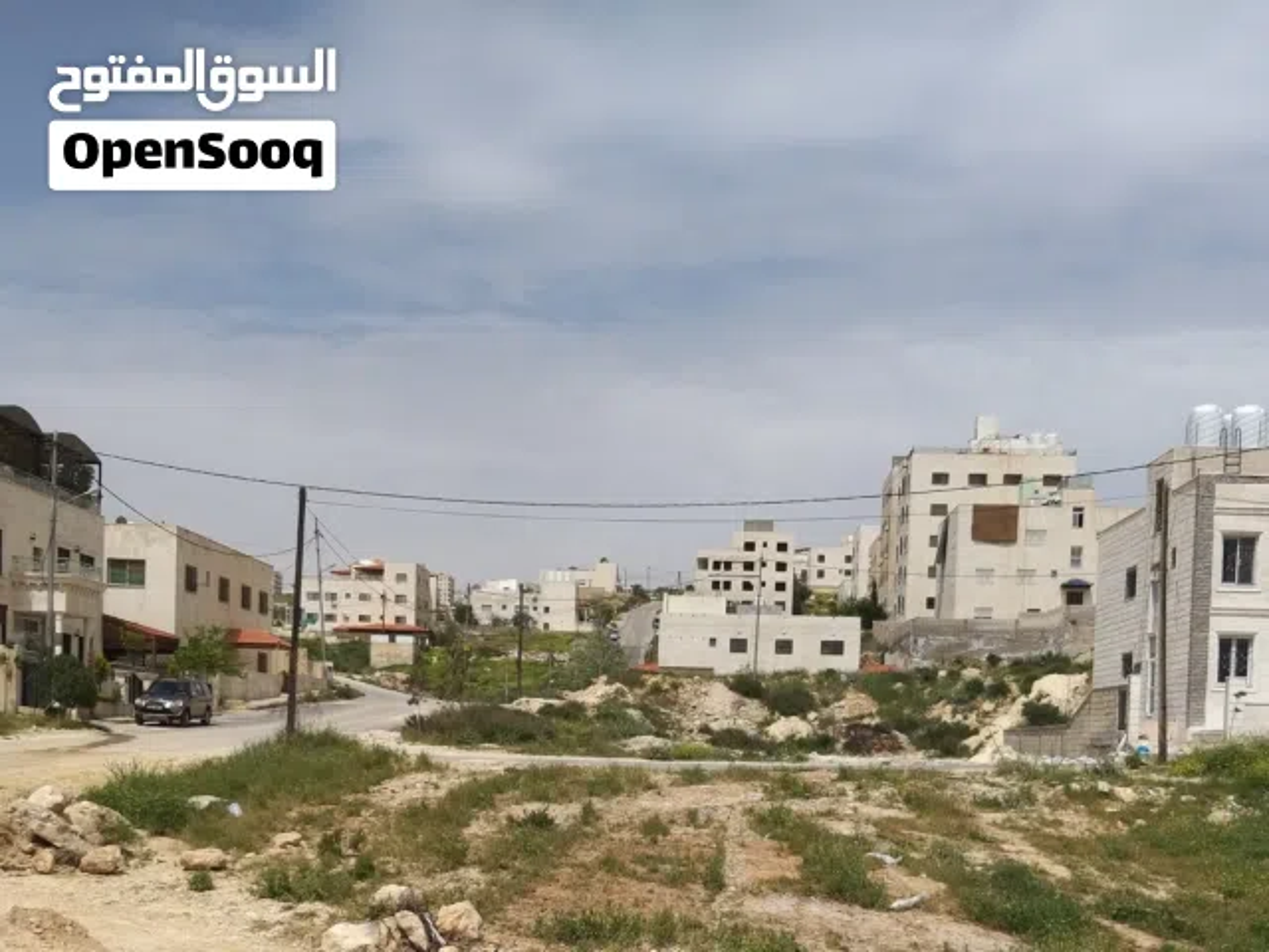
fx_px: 990
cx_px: 634
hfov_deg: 65.3
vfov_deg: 51.4
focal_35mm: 27
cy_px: 476
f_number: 1.7
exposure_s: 1/2177
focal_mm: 3.93
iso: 50
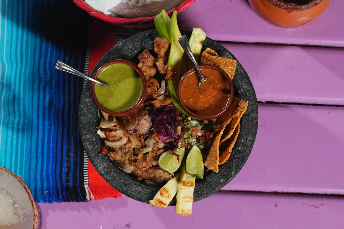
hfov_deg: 27.0
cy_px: 114
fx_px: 717
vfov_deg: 18.2
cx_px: 172
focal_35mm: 75
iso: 2500
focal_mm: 50
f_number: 4.5
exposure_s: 1/90
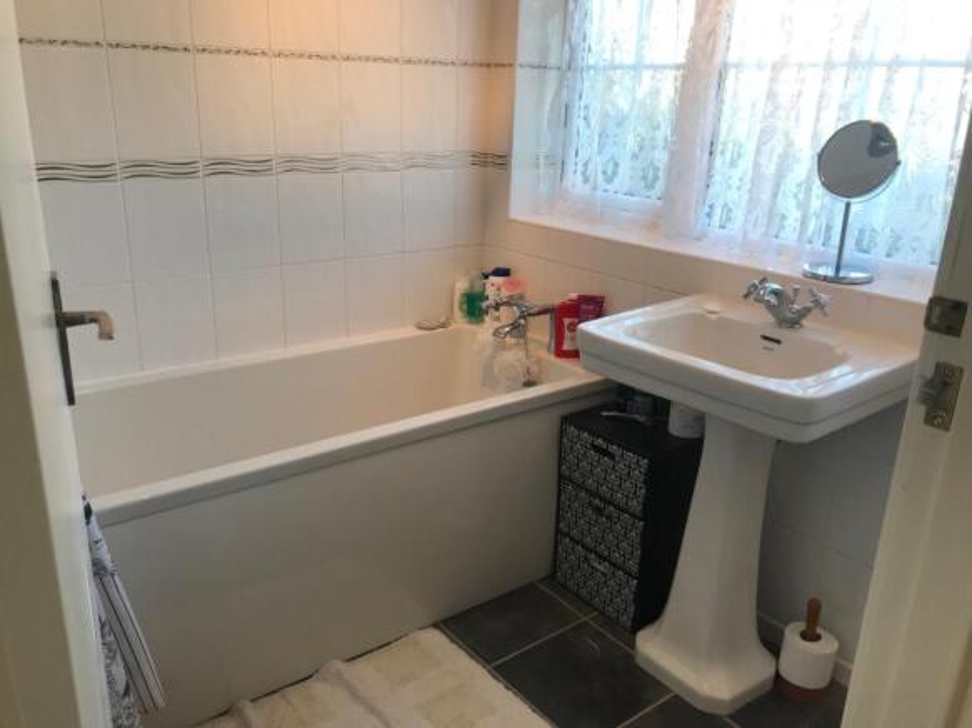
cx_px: 486
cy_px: 364
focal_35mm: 28
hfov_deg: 63.5
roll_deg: -1.8
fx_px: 786
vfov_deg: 49.7
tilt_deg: -18.1
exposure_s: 1/100
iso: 32
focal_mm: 3.99
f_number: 1.8
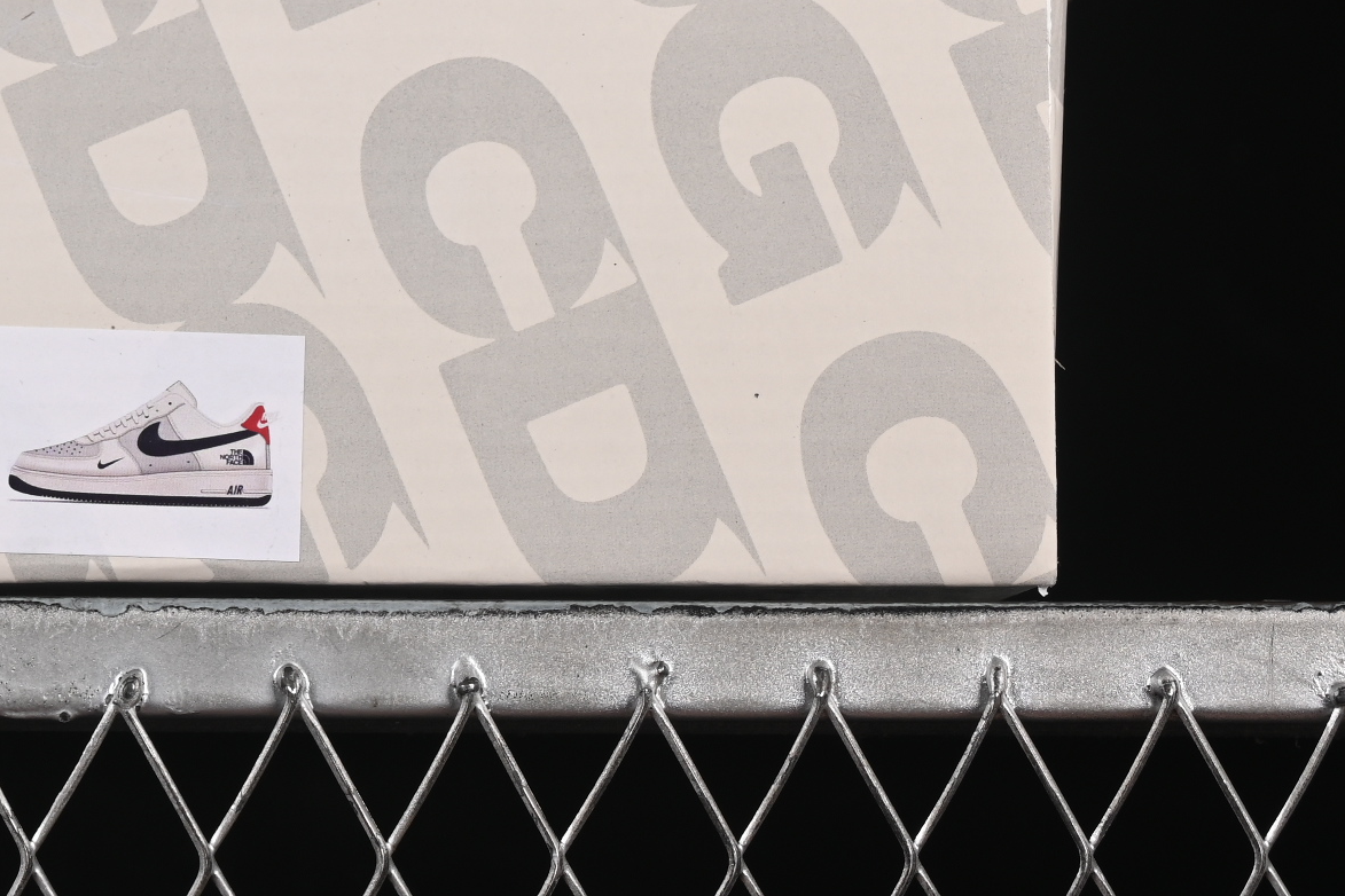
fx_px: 6650
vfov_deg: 7.7
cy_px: -66
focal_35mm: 178
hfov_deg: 11.5
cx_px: 144
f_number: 8
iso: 160
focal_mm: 50
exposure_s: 1/80
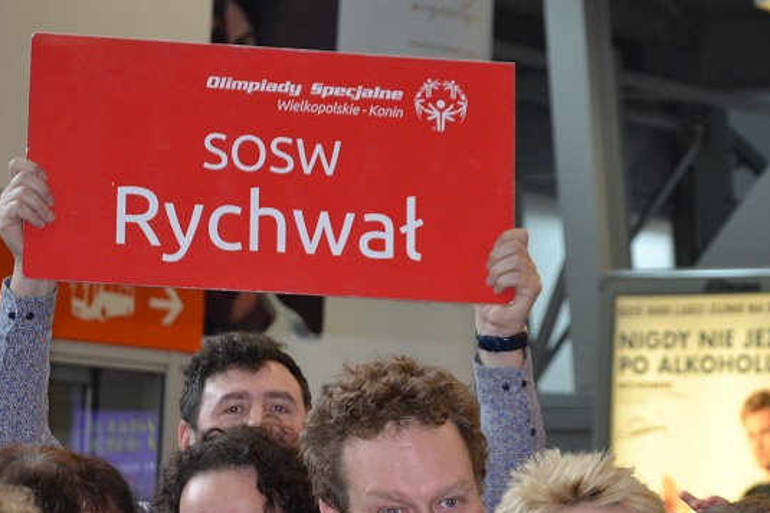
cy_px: 326
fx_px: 3356
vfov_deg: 8.7
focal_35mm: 157
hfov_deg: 13.1
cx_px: 400
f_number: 5.3
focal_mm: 70
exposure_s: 1/60
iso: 800
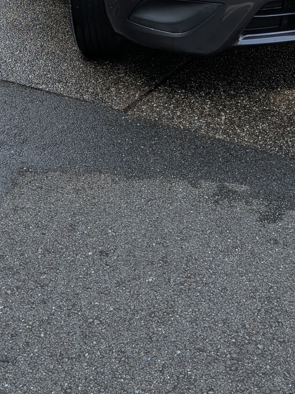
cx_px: 140
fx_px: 761
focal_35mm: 67
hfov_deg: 21.9
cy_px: -10
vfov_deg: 27.2
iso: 26
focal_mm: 6.9
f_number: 1.68
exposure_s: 1/1678
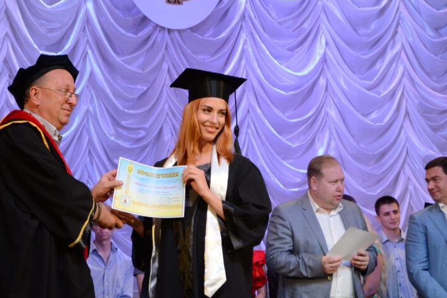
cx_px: 147
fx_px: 1474
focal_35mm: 119
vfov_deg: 11.5
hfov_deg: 17.2
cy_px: 101
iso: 800
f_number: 5.6
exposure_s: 1/80
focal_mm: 55
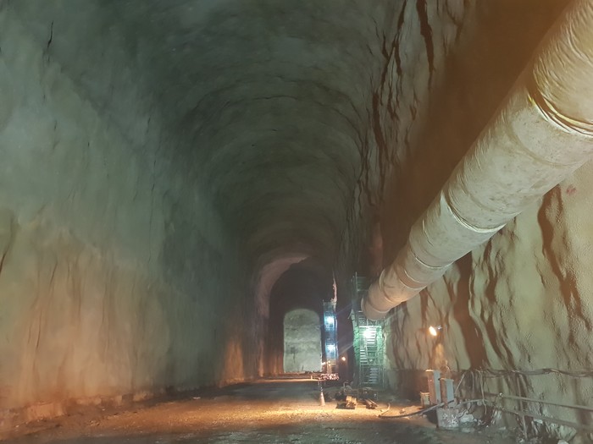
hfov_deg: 67.3
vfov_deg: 53.1
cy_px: 222
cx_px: 296
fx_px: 445
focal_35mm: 26
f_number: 1.7
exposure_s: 1/10
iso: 640
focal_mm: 4.2
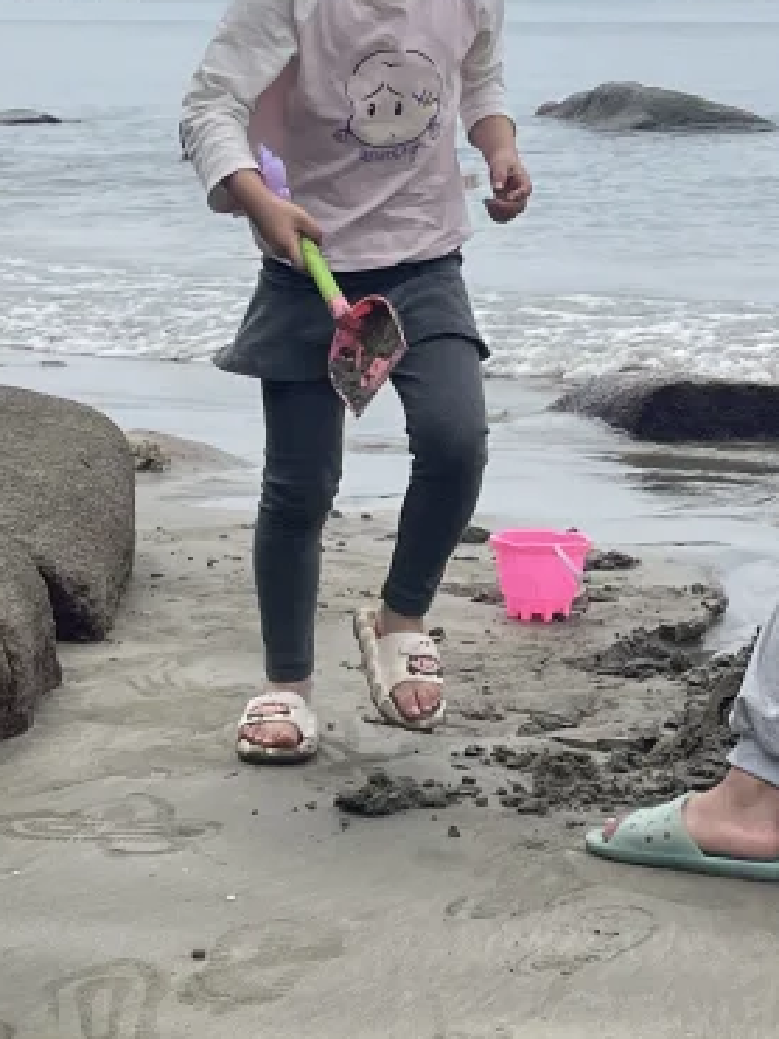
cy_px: 361
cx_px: 586
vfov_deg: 19.4
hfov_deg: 14.6
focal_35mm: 101
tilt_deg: -6.3
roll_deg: +0.4
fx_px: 3032
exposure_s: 1/4000
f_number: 1.6
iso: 32
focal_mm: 4.2
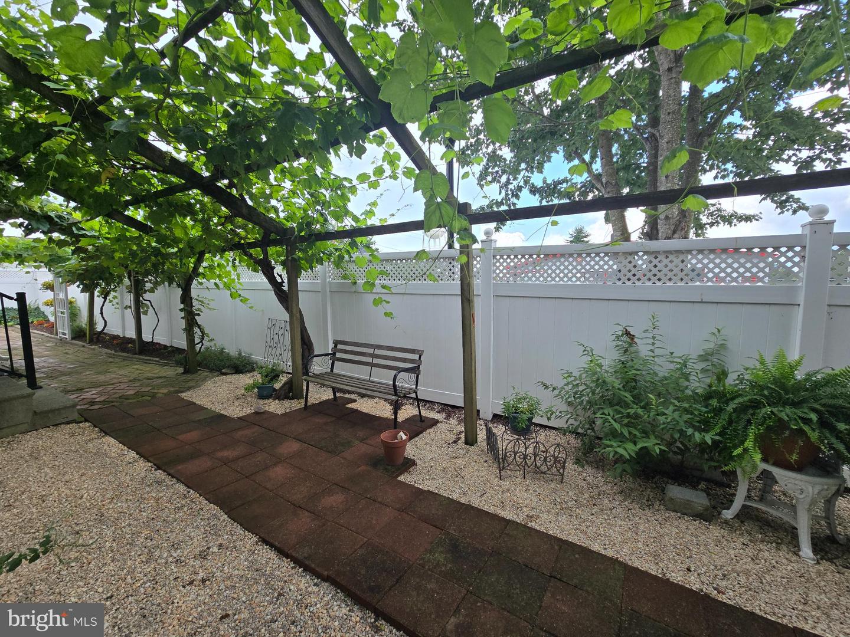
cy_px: 318
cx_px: 425
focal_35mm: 13
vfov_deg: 89.9
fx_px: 319
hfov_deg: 106.2
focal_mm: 2.2
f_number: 2.2
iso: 50
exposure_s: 1/742
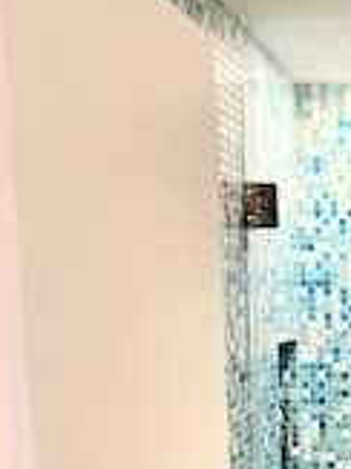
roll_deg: -1.2
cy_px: 728
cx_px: 478
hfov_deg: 13.8
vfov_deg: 17.2
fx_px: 1381
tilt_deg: -15.8
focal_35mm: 102
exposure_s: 1/60
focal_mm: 4.25
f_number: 1.8
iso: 100
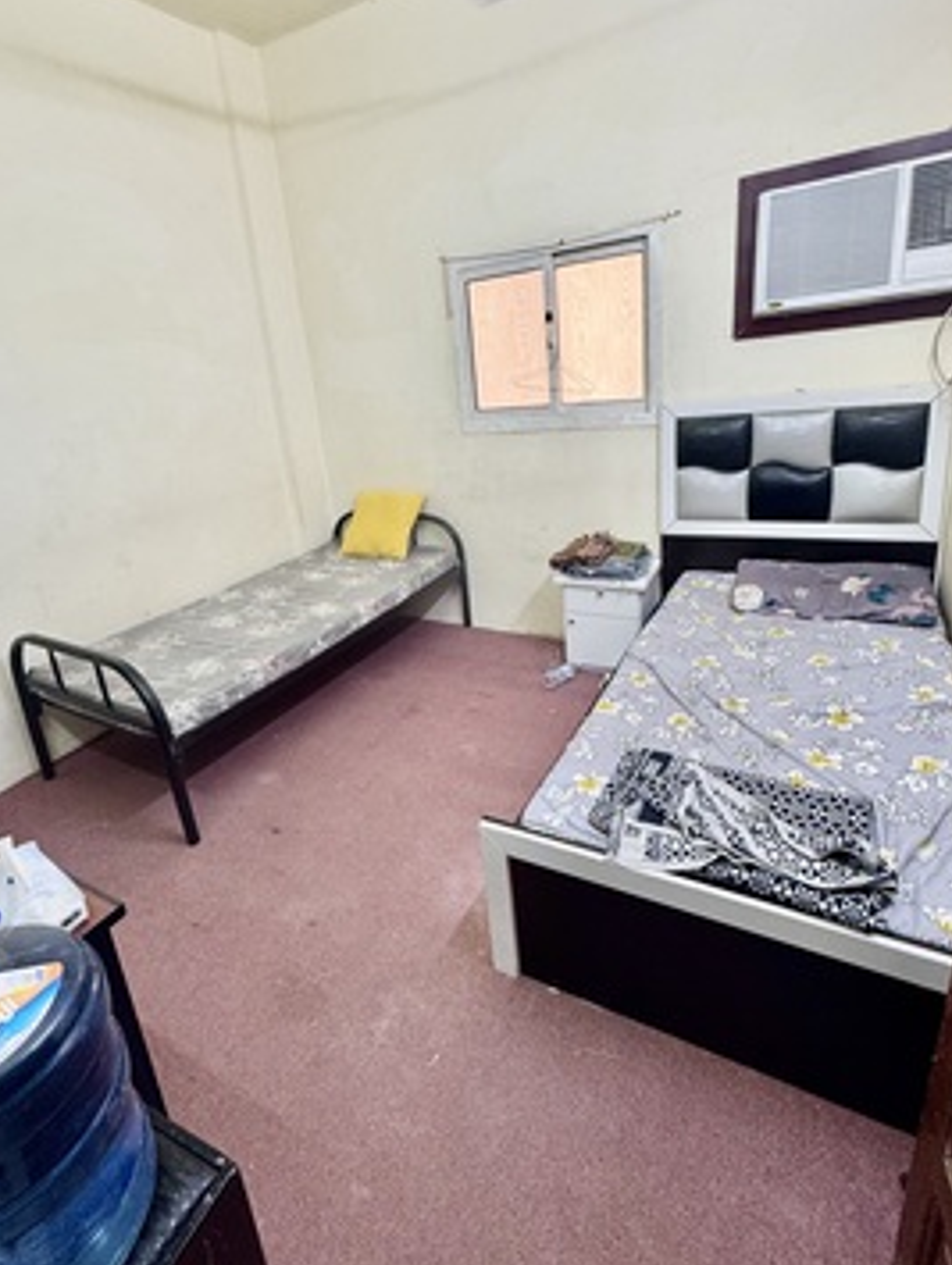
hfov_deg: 71.5
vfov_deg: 87.4
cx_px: 433
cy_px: 568
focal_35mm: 18
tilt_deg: -17.2
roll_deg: +6.6
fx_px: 659
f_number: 2.2
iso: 200
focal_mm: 2.22
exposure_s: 1/60
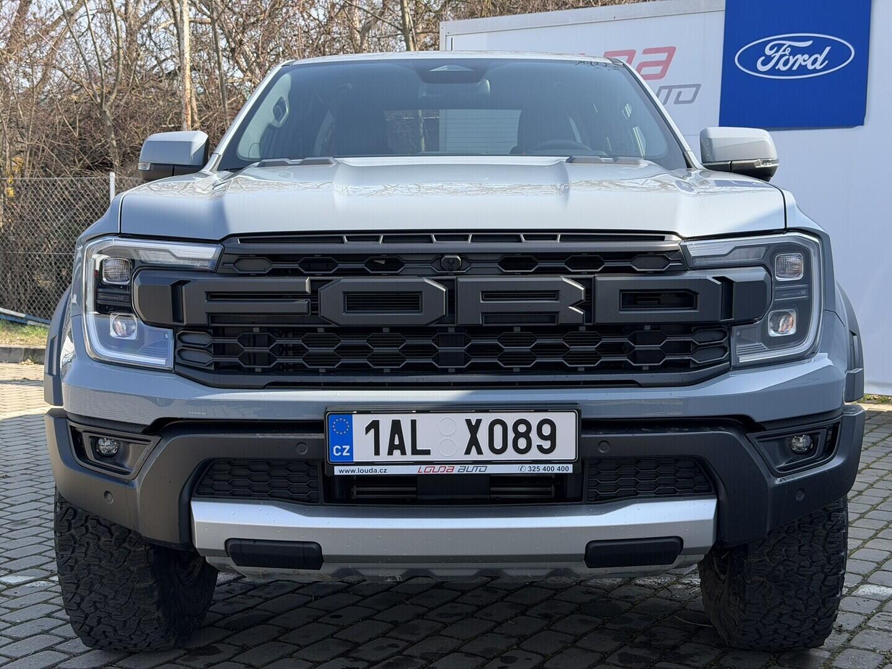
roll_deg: -0.1
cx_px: 446
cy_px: 334
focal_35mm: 48
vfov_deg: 30.3
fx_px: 1237
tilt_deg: -5.6
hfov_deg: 39.7
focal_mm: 6.76
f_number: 1.78
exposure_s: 1/1330
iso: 64
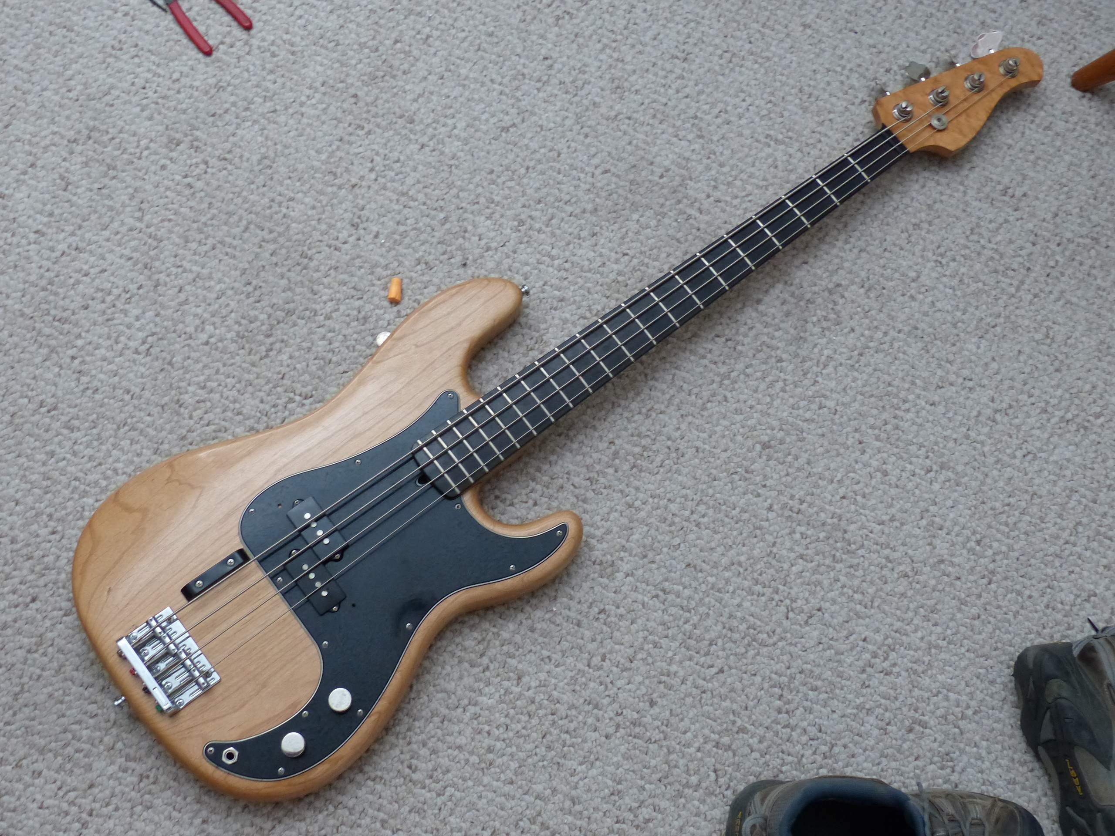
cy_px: 418
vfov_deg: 36.8
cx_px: 558
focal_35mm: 39
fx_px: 1256
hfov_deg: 47.9
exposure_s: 1/15
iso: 400
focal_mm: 7
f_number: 2.8
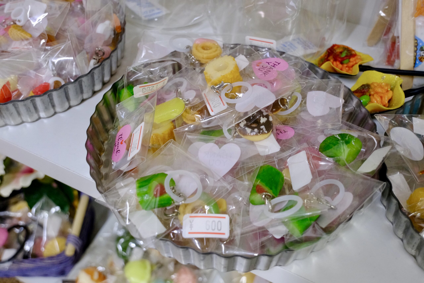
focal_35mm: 36
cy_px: 142
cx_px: 212
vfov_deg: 36.9
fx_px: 424
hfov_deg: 53.1
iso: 2000
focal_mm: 24.1
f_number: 5.3
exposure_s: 1/58
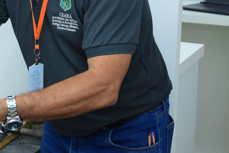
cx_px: -14
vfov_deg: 14.3
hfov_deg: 20.8
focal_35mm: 94
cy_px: 4
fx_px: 598
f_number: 4.5
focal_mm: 29
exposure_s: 1/160
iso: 1250
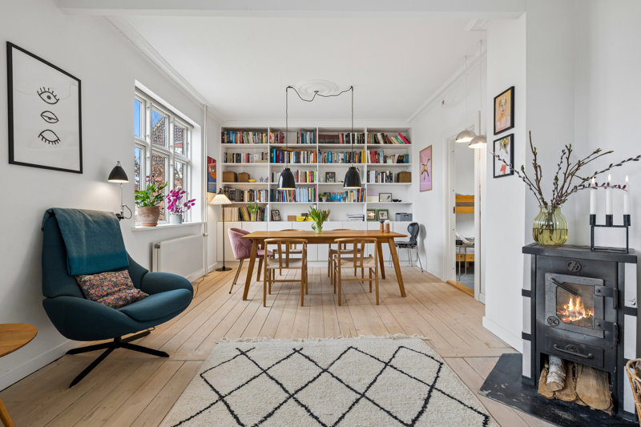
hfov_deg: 96.7
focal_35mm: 16
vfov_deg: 73.7
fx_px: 285
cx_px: 320
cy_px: 214
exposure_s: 1/8
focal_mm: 16
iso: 160
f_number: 9
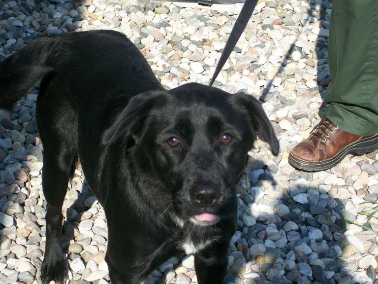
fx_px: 950
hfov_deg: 22.5
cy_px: 142
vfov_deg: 17.0
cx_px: 189
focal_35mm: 87
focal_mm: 14.3
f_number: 4.3
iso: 64
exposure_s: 1/320
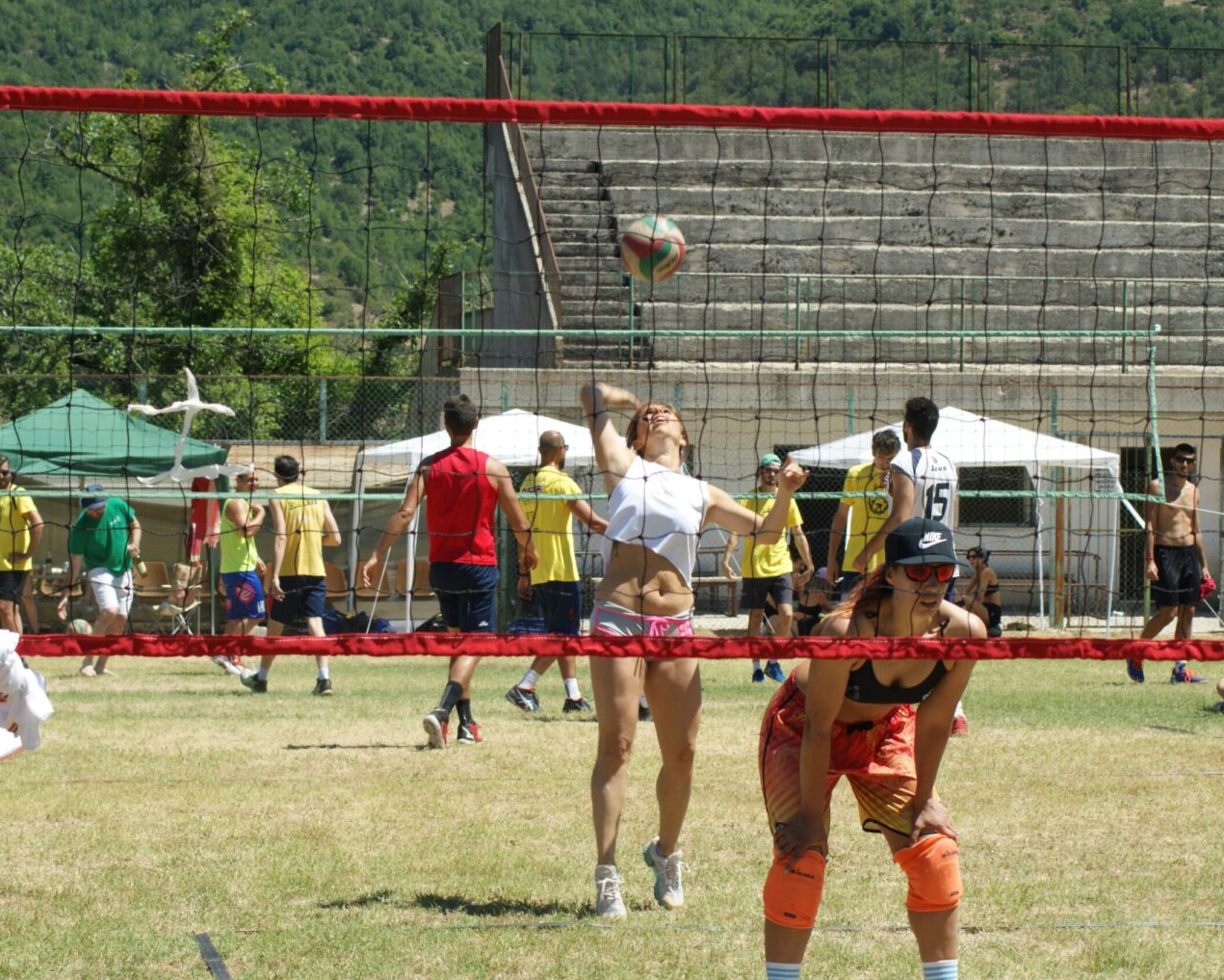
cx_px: 597
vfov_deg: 13.0
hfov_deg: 16.2
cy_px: 490
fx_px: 4311
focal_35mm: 119
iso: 100
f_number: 8
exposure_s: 1/160
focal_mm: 70
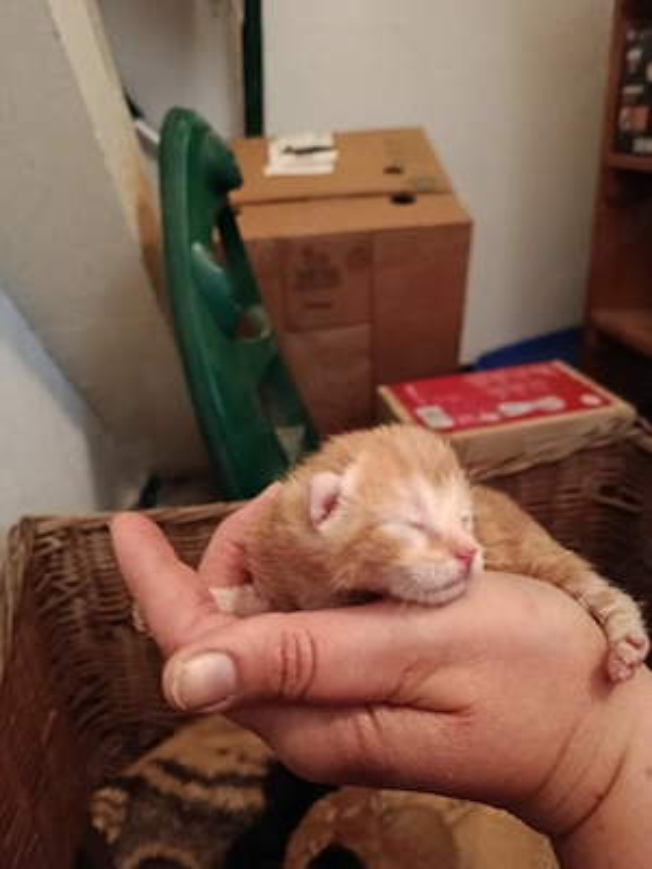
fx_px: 603
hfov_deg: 56.8
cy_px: 434
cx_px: 326
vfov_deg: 71.6
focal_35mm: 24
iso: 6243
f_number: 1.7
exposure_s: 1/14.3
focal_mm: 5.24
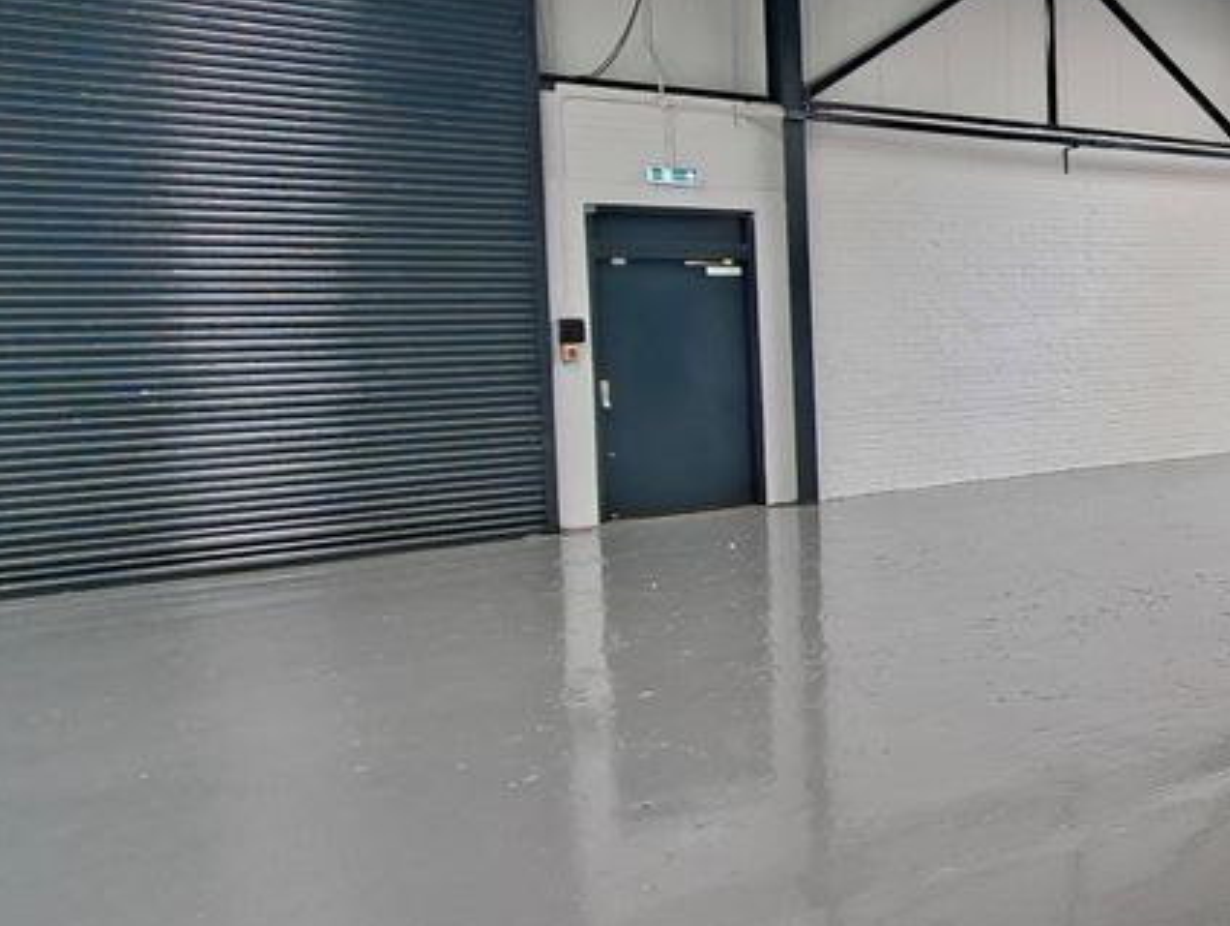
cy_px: 385
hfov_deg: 39.6
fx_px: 1209
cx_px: 1459
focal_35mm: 34
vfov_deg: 41.7
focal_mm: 1.74
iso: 40
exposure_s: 1/157
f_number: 2.2
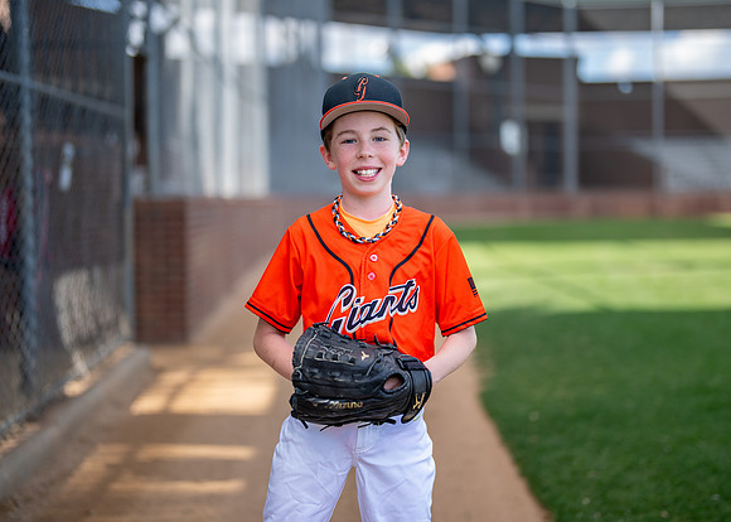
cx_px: 366
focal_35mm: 56
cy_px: 247
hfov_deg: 34.9
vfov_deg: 25.3
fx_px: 1165
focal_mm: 50
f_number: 1.2
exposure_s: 1/2500
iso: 125
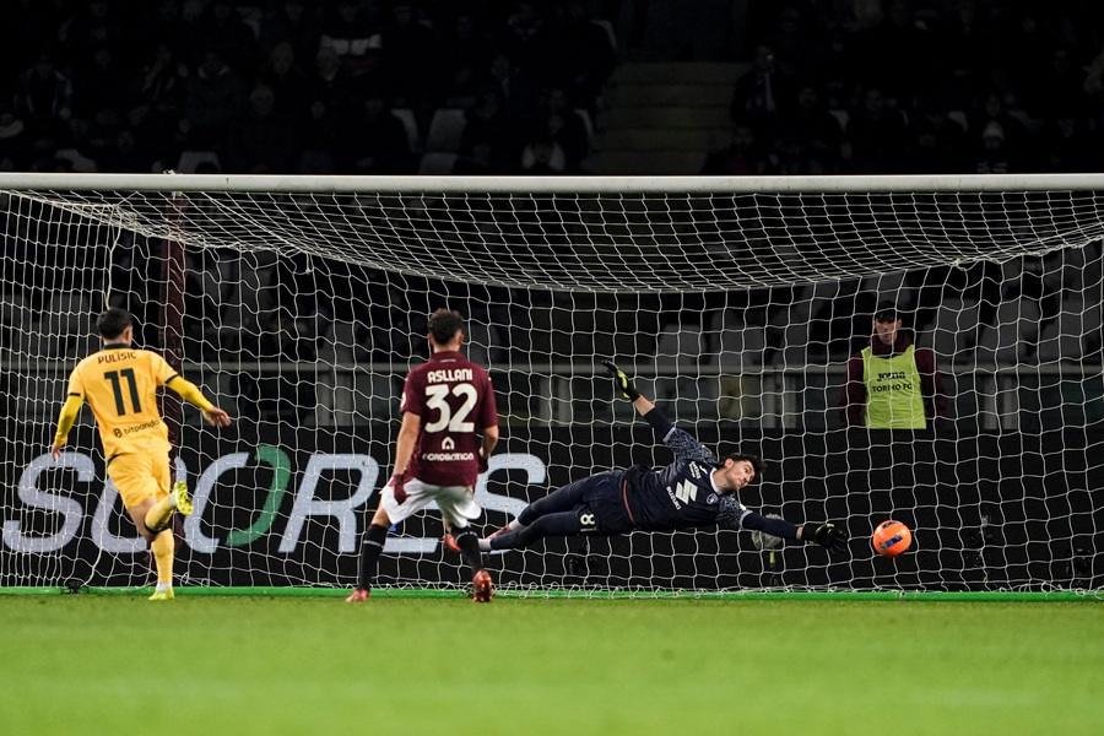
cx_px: 552
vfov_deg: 3.4
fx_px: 12266
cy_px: 368
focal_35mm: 400
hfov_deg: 5.2
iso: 2000
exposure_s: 1/1600
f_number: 2.8
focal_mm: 400
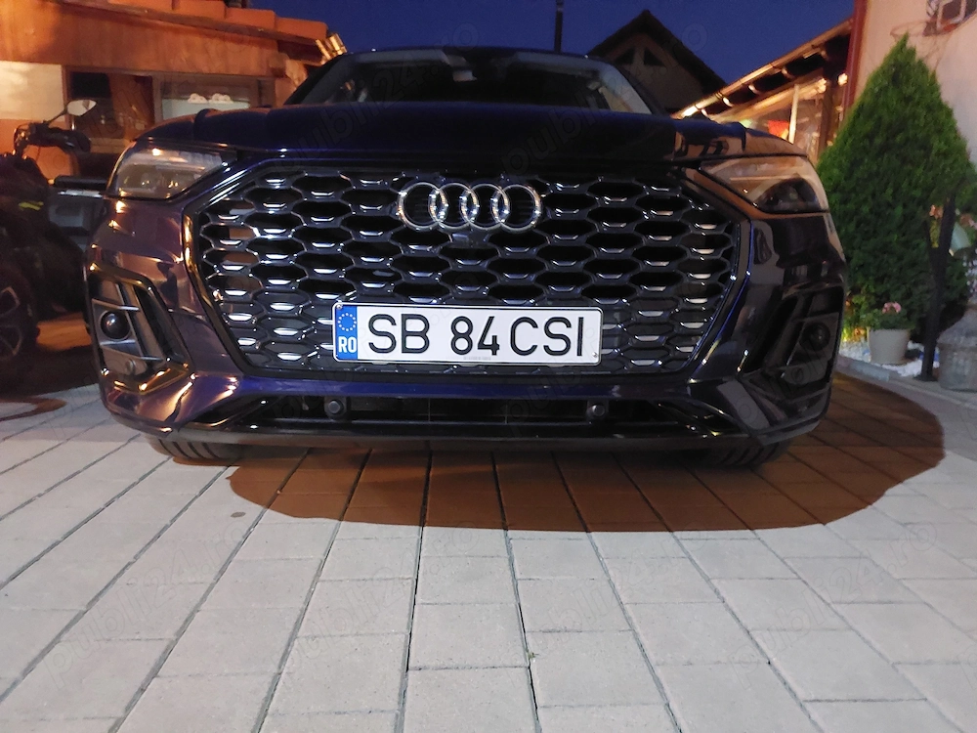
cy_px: 366
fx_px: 706
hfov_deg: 69.4
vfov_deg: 54.9
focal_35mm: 25
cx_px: 488
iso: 2500
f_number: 1.8
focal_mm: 5.23
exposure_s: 1/4
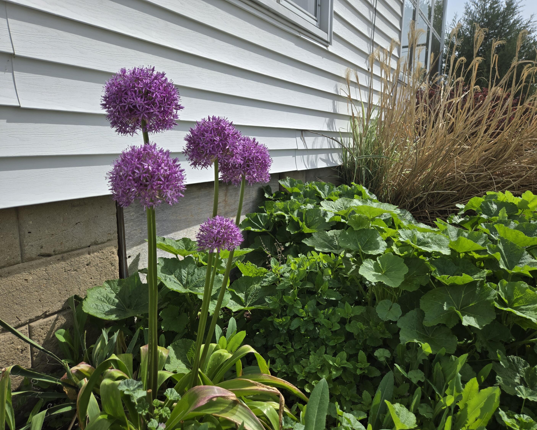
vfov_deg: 58.8
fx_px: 381
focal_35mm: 24
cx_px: 284
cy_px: 215
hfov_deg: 70.2
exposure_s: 1/2145
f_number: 1.8
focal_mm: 5.4
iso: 25
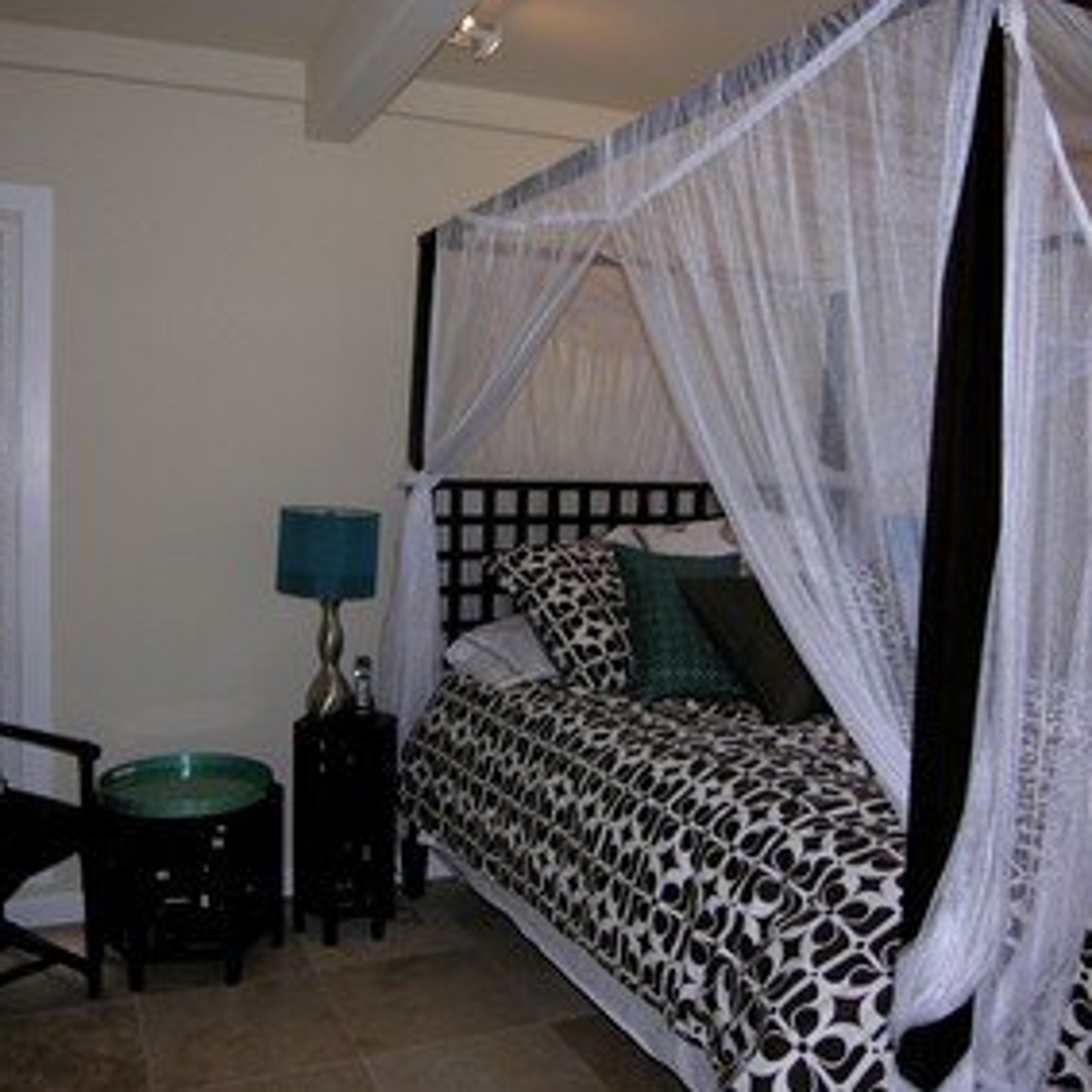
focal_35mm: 30
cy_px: 521
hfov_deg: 54.0
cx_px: 505
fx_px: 1071
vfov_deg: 54.0
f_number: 2.6
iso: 50
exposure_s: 1/60.1
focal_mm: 6.1
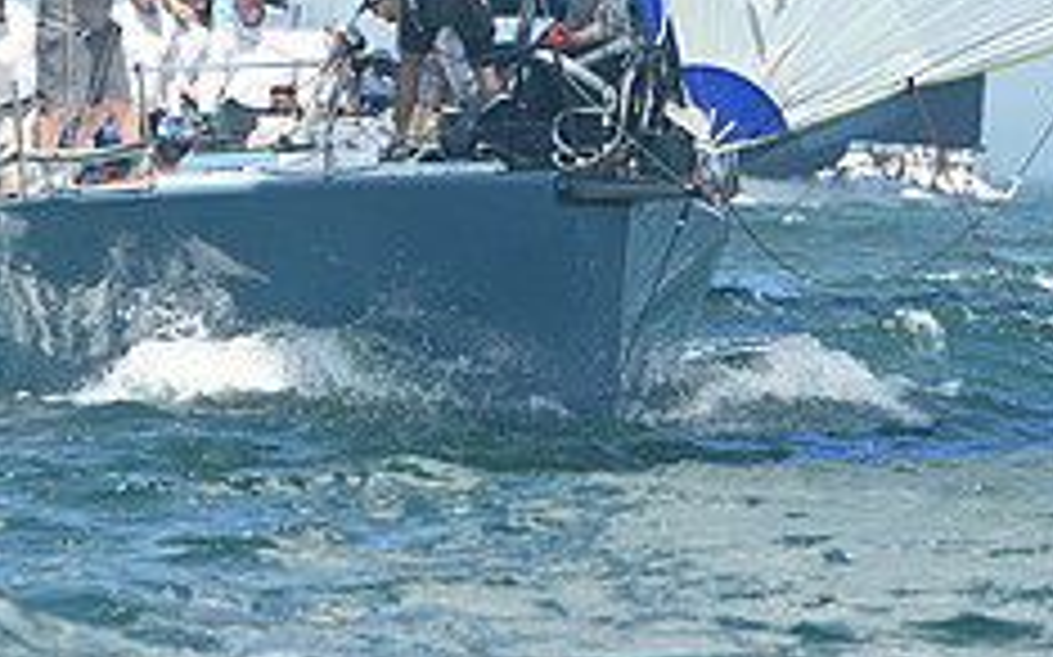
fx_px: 14514
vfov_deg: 2.6
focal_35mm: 506
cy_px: -92
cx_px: 644
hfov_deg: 4.2
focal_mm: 200
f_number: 6.3
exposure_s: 1/1000
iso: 320
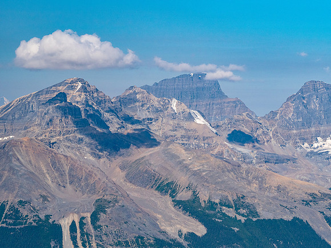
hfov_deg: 14.9
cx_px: 166
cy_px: 124
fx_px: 1262
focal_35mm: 132
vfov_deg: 11.2
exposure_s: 1/500
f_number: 8
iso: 200
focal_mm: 66
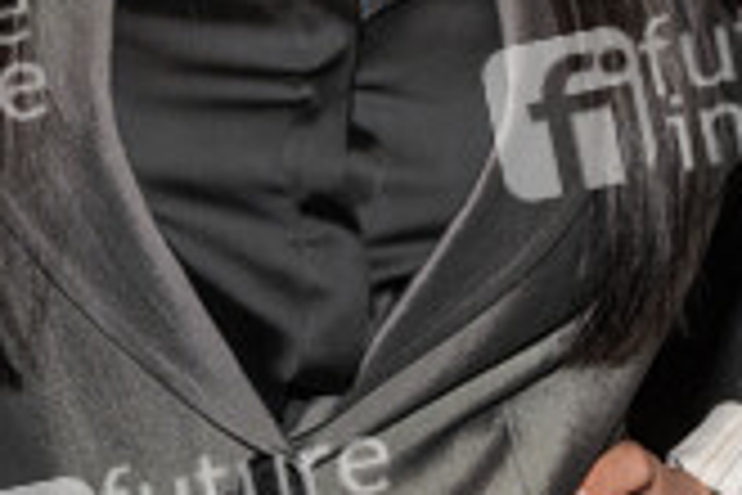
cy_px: -130
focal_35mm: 150
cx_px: 306
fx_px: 3091
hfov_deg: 13.7
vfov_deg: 9.0
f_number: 5.6
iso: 800
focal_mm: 62
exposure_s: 1/200
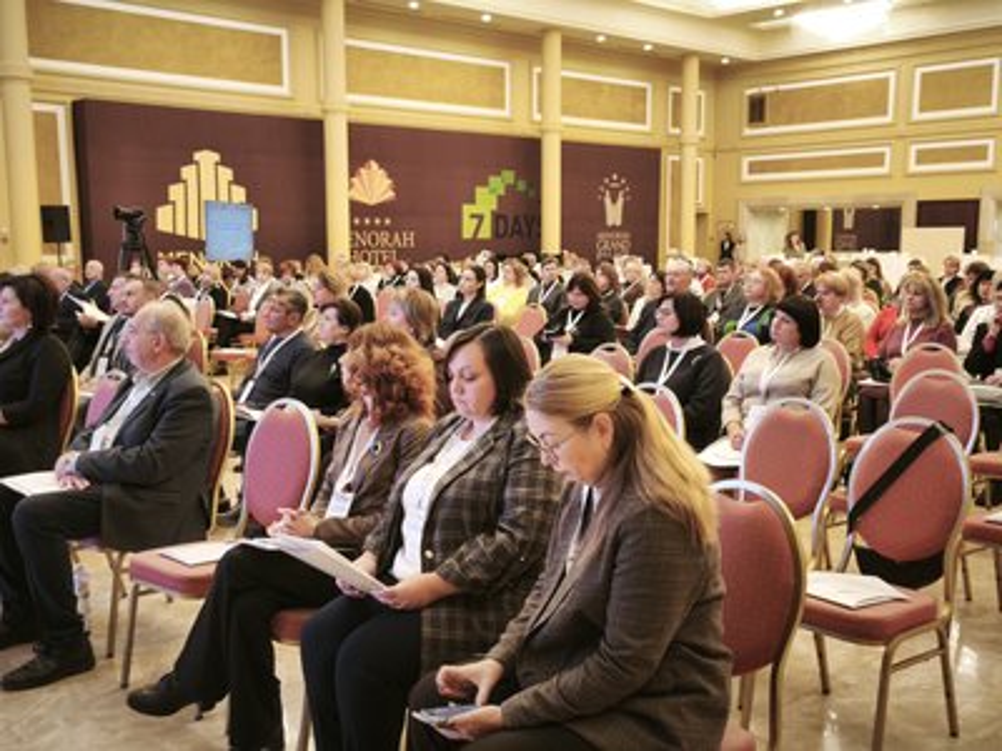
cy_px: 376
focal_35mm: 39
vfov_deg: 36.8
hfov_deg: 47.9
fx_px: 1129
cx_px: 501
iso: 250
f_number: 1.7
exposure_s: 1/50
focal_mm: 5.35
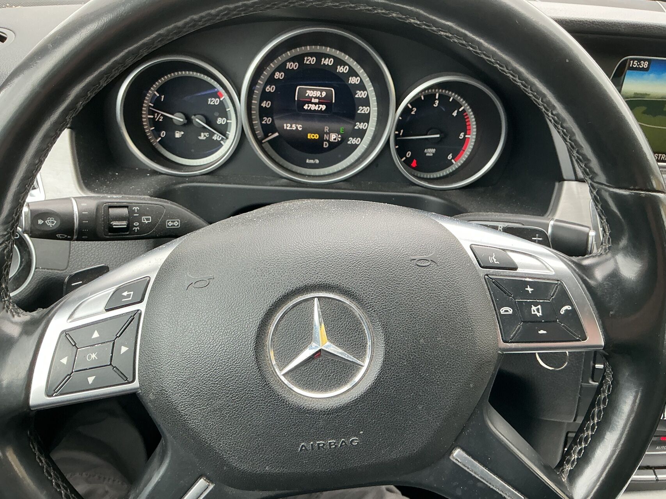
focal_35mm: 29
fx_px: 558
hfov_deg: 61.7
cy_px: 250
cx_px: 333
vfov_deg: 48.2
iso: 64
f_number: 1.8
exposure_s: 1/60
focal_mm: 3
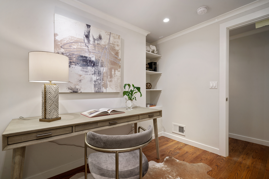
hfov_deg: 96.7
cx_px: 134
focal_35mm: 16
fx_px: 120
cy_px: 90
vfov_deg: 73.7
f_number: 8
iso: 100
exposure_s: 1/2
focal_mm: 16
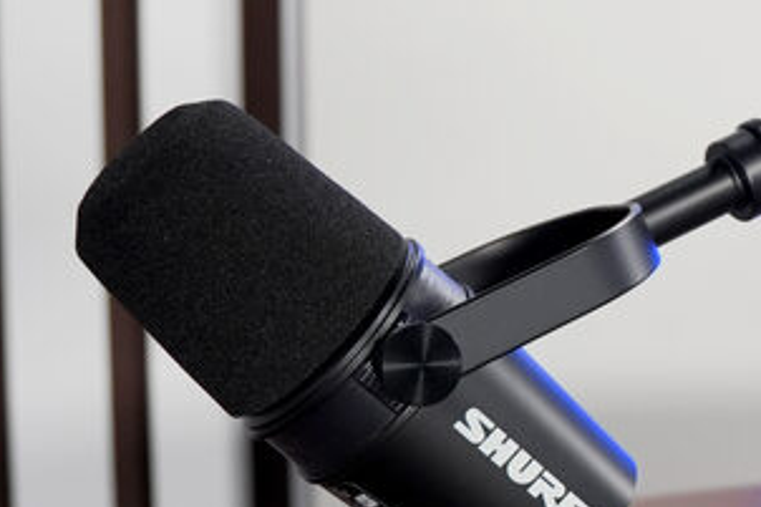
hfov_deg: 17.5
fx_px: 2284
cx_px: 1051
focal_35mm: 108
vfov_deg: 12.7
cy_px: 288
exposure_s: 1/125
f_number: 2.8
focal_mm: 17
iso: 800
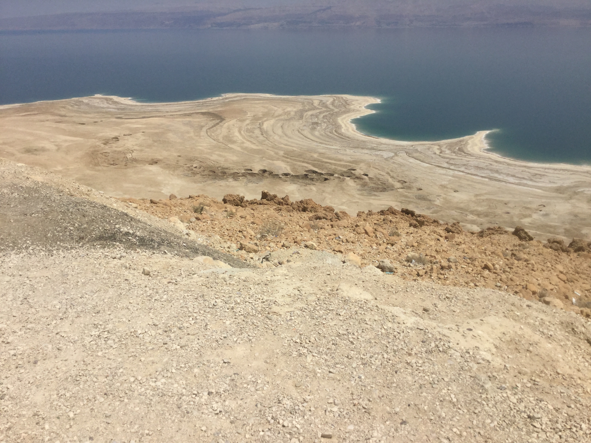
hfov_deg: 58.4
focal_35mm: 31
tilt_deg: -21.2
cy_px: 222
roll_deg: +0.3
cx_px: 296
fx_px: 529
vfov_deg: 45.4
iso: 25
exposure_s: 1/3704
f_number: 2.4
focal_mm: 3.3
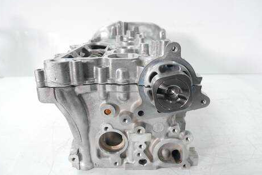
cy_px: 95
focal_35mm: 28
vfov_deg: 46.3
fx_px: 204
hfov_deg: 65.5
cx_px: 128
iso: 640
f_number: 3.5
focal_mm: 13
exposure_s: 1/60
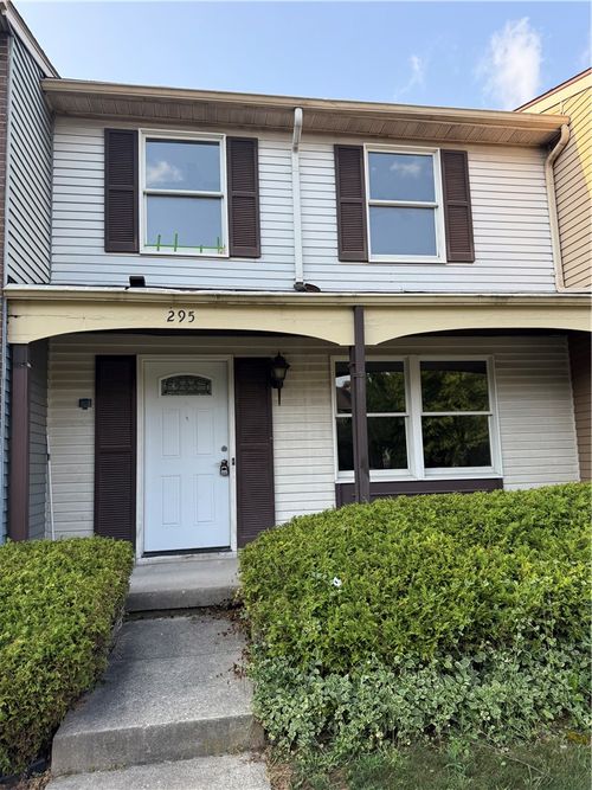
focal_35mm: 24
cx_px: 296
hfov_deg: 56.8
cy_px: 395
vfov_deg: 71.6
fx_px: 547
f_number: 1.78
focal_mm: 6.76
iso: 100
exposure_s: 1/1156
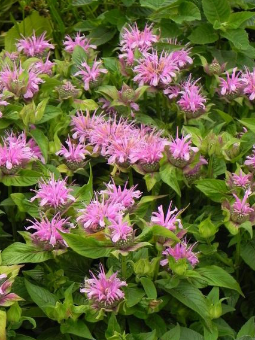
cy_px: 203
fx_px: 1454
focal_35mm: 148
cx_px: 86
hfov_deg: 10.0
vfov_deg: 13.3
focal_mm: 18.8
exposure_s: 1/320
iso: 160
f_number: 4.5
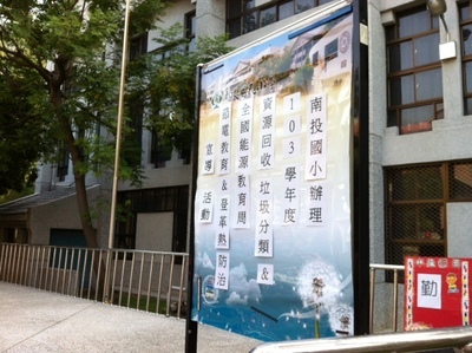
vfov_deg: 40.6
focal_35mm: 35
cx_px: 236
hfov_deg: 52.7
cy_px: 176
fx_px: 477
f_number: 2.8
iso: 80
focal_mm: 3.85
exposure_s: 1/241
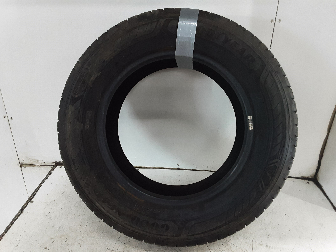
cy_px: 126
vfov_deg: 51.4
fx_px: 262
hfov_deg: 65.3
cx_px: 168
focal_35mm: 27
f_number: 1.9
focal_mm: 2.91
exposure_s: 1/50
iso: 160
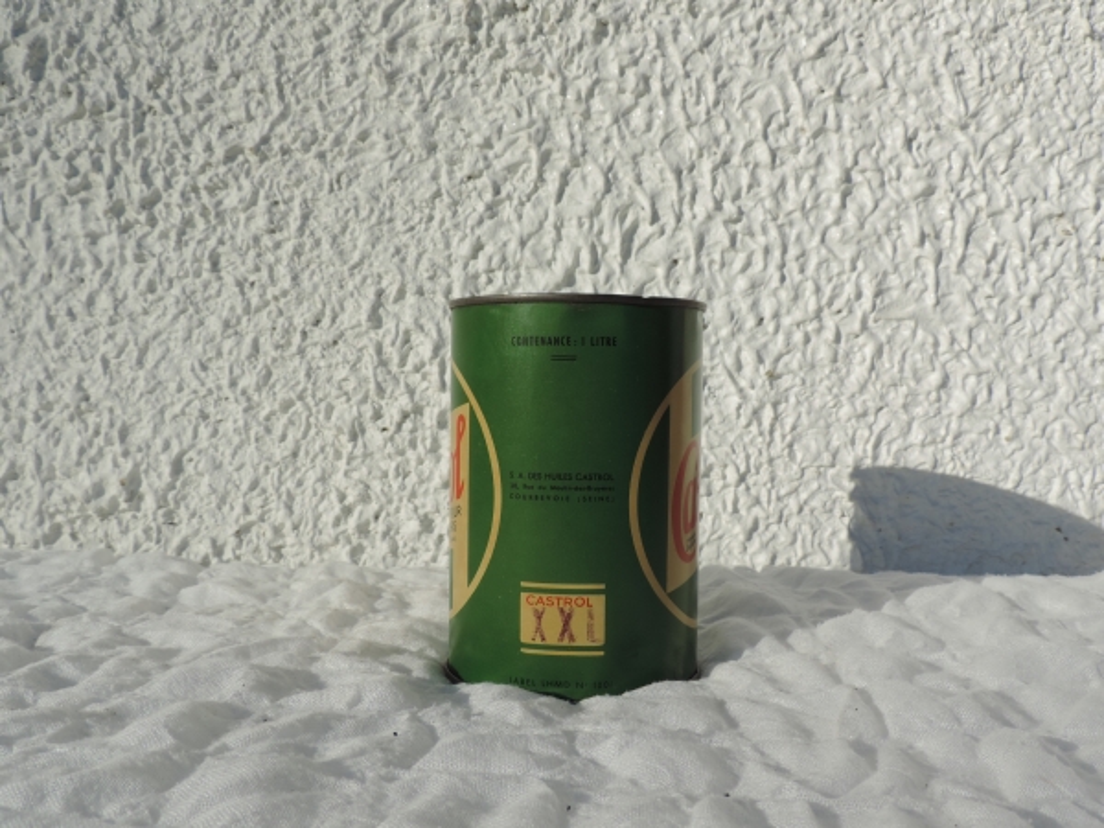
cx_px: 552
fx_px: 1052
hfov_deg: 55.4
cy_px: 414
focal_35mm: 33
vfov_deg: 42.9
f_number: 3.6
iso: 80
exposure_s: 1/1600
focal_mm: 5.8
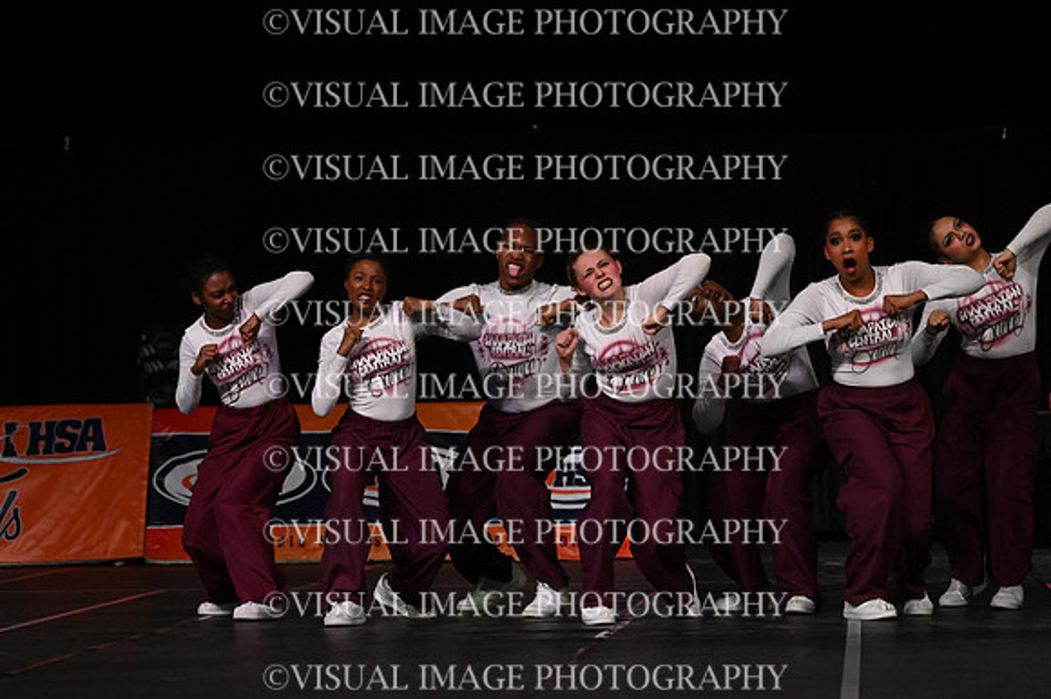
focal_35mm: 147
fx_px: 4289
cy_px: 350
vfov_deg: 9.3
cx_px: 526
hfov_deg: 14.0
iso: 6400
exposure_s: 1/1000
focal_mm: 98
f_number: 4
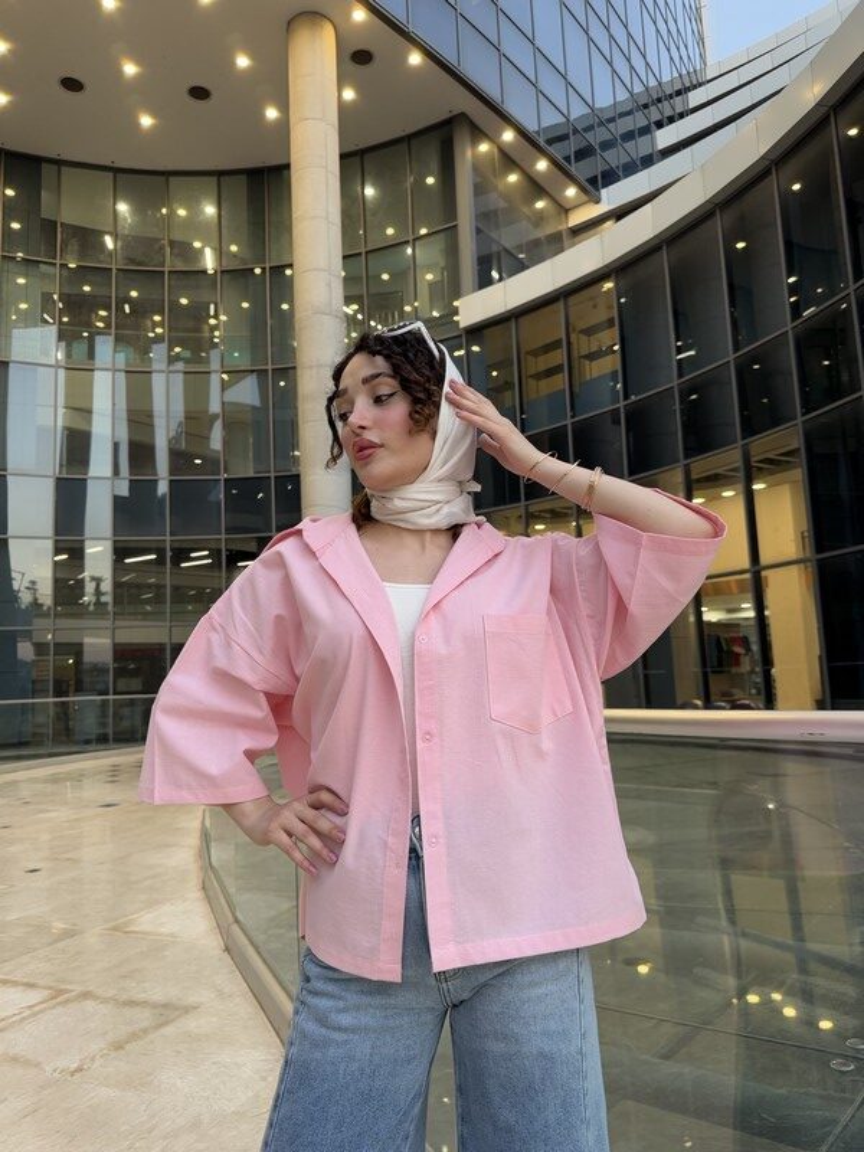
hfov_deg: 56.8
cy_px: 576
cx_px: 432
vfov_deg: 71.6
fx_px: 799
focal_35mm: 24
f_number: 1.78
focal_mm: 6.76
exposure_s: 1/100
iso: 200
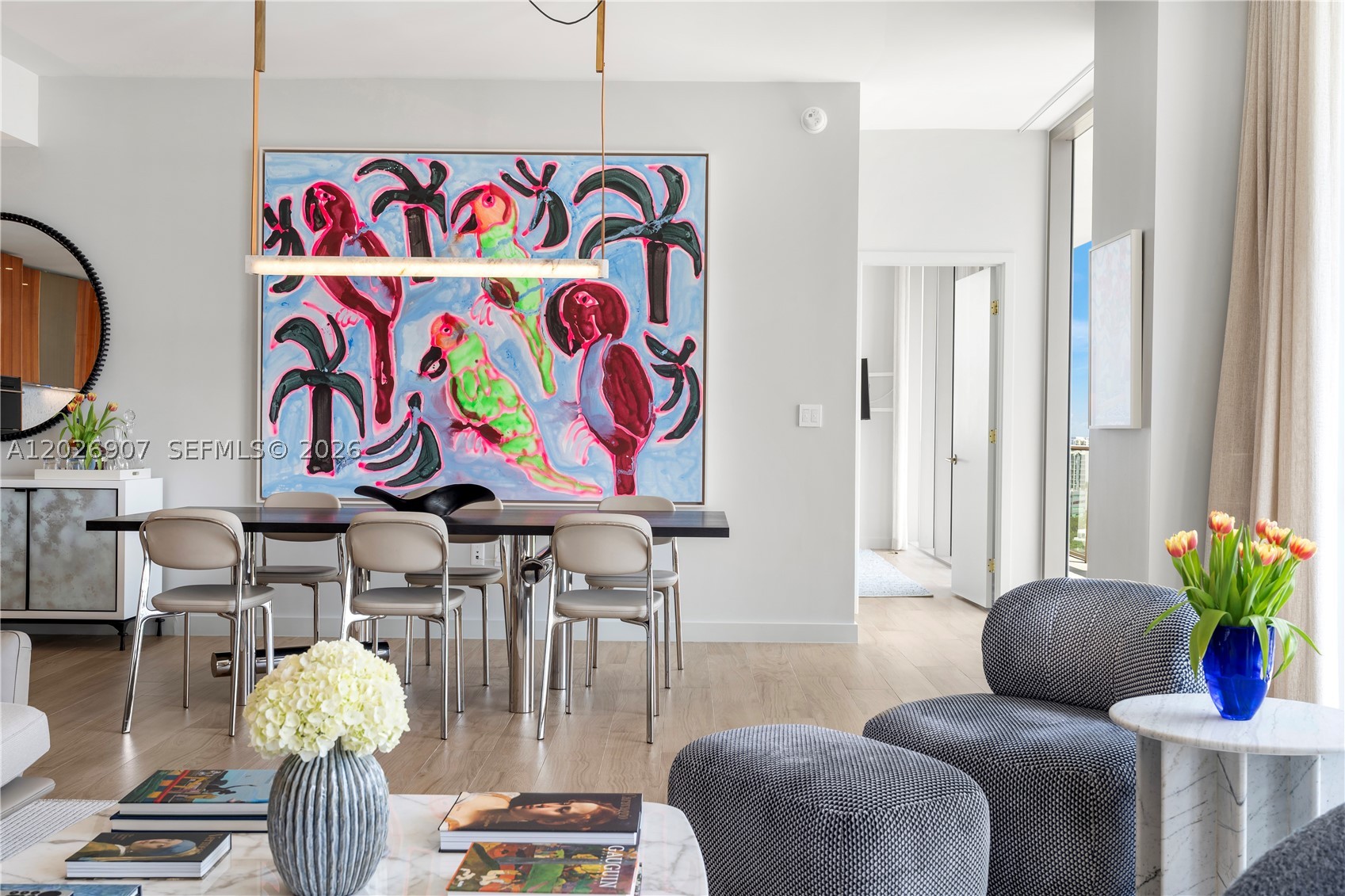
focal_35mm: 36
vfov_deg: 36.9
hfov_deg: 53.1
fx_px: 1345
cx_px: 672
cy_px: 448
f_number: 9
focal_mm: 36
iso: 200
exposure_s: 1/13
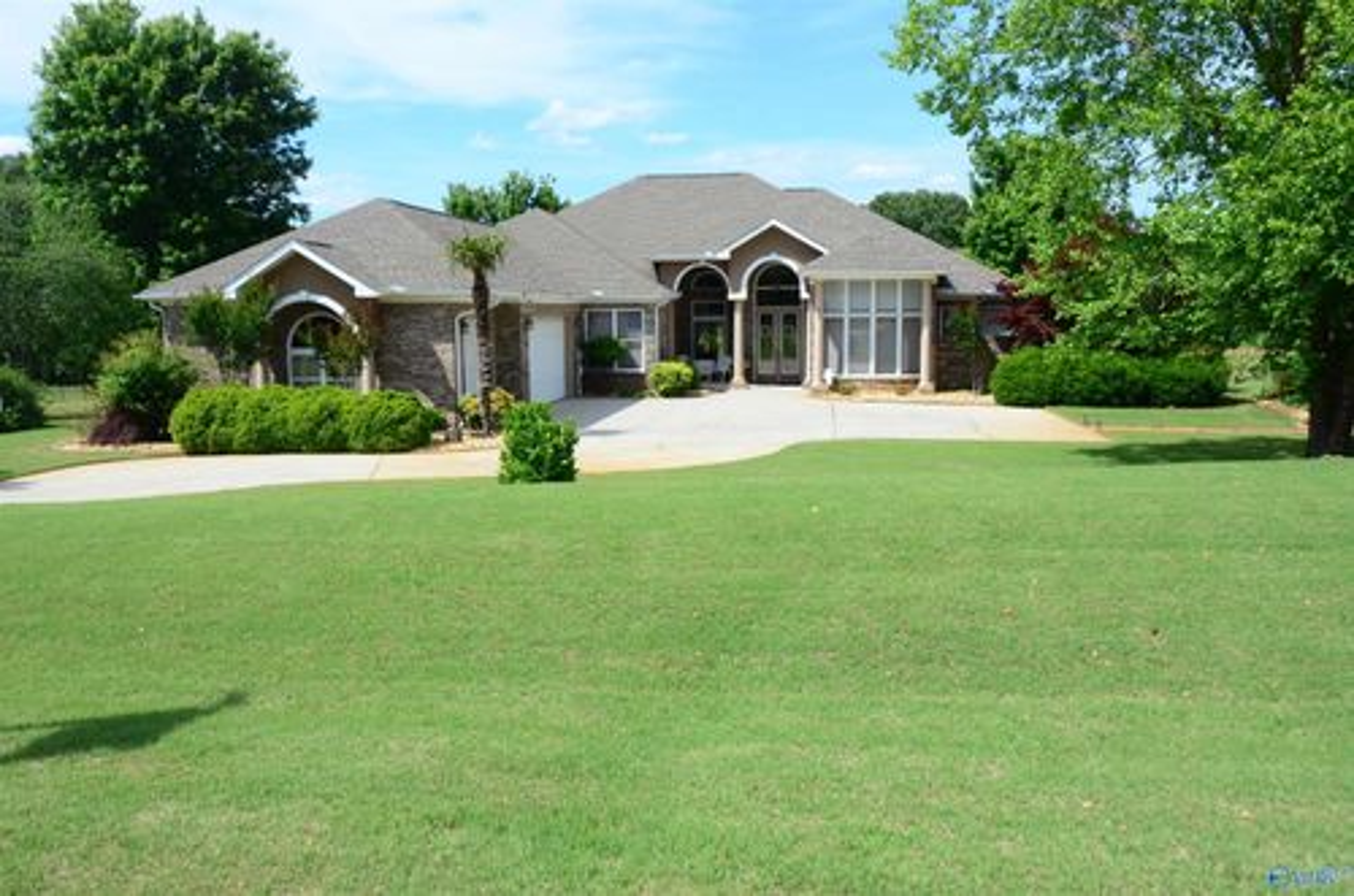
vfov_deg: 43.4
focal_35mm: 30
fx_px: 1126
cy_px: 448
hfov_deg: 62.0
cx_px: 677
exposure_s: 1/400
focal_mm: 20
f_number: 8
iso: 250
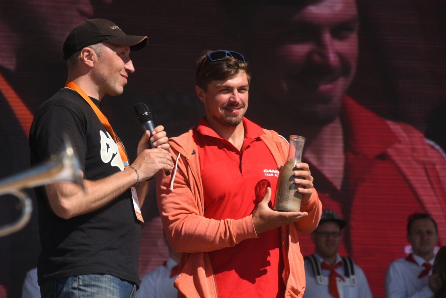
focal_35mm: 155
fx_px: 1920
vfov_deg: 8.9
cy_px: 149
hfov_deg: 13.2
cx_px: 223
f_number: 9
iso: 400
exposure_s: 1/1600
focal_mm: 155
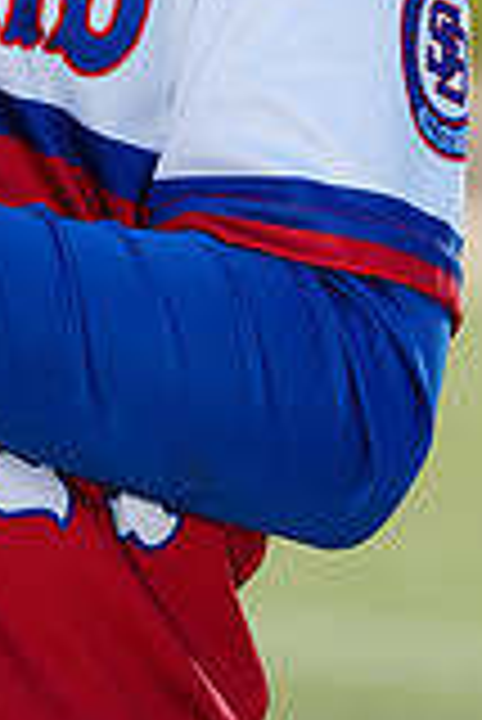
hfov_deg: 1.9
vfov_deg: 2.8
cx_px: -56
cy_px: -558
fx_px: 14488
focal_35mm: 723
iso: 50
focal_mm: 200
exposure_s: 1/250
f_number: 5
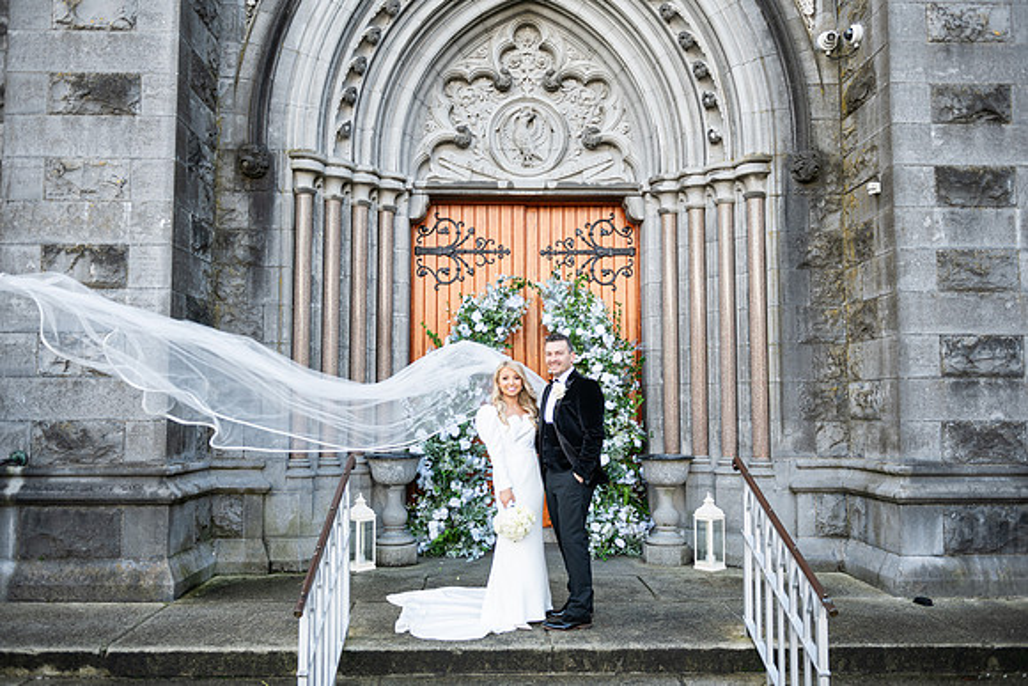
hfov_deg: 58.7
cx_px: 514
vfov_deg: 41.1
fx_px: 914
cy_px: 343
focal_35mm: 32
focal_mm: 32
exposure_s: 1/160
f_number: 3.5
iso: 160
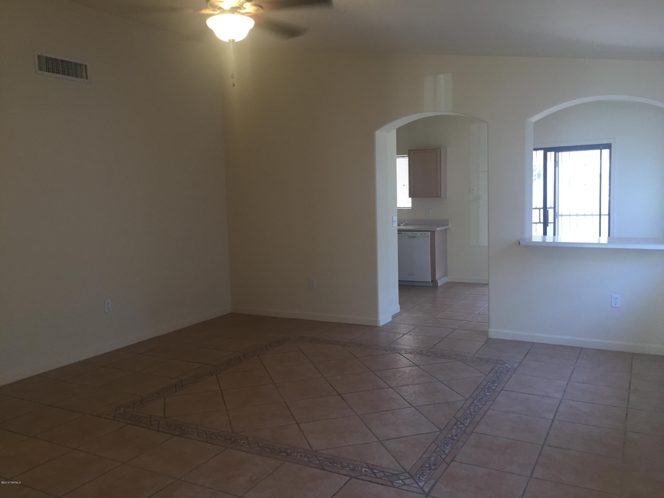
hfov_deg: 61.7
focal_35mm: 29
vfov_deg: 48.2
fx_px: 556
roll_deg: +1.4
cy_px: 249
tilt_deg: -5.0
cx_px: 332
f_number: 2.2
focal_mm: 4.15
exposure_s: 1/30
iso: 100
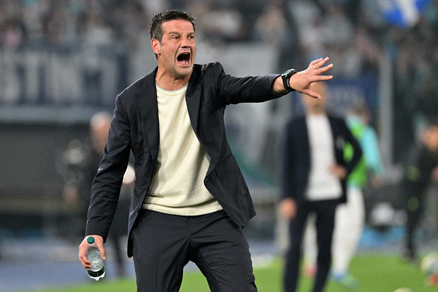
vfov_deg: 2.3
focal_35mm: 600
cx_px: 219
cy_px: 146
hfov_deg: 3.4
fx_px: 7300
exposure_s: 1/1000
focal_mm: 400
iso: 3200
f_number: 4
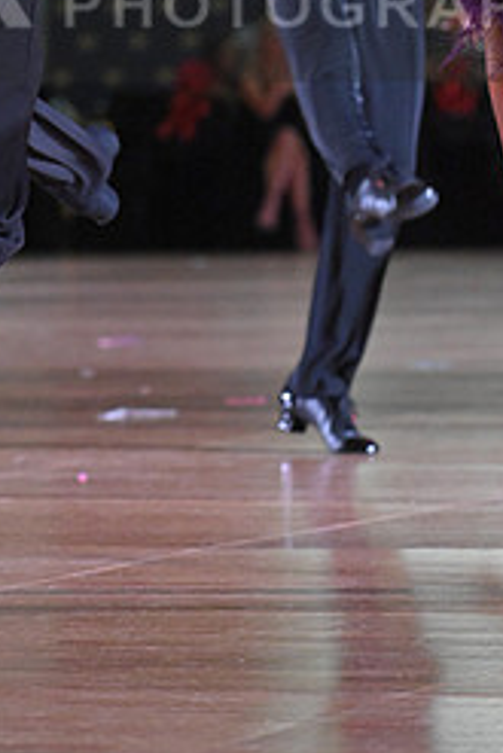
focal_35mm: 287
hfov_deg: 4.8
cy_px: -18
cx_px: 248
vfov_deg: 7.1
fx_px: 6006
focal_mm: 122
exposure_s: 1/400
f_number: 5
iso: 5000
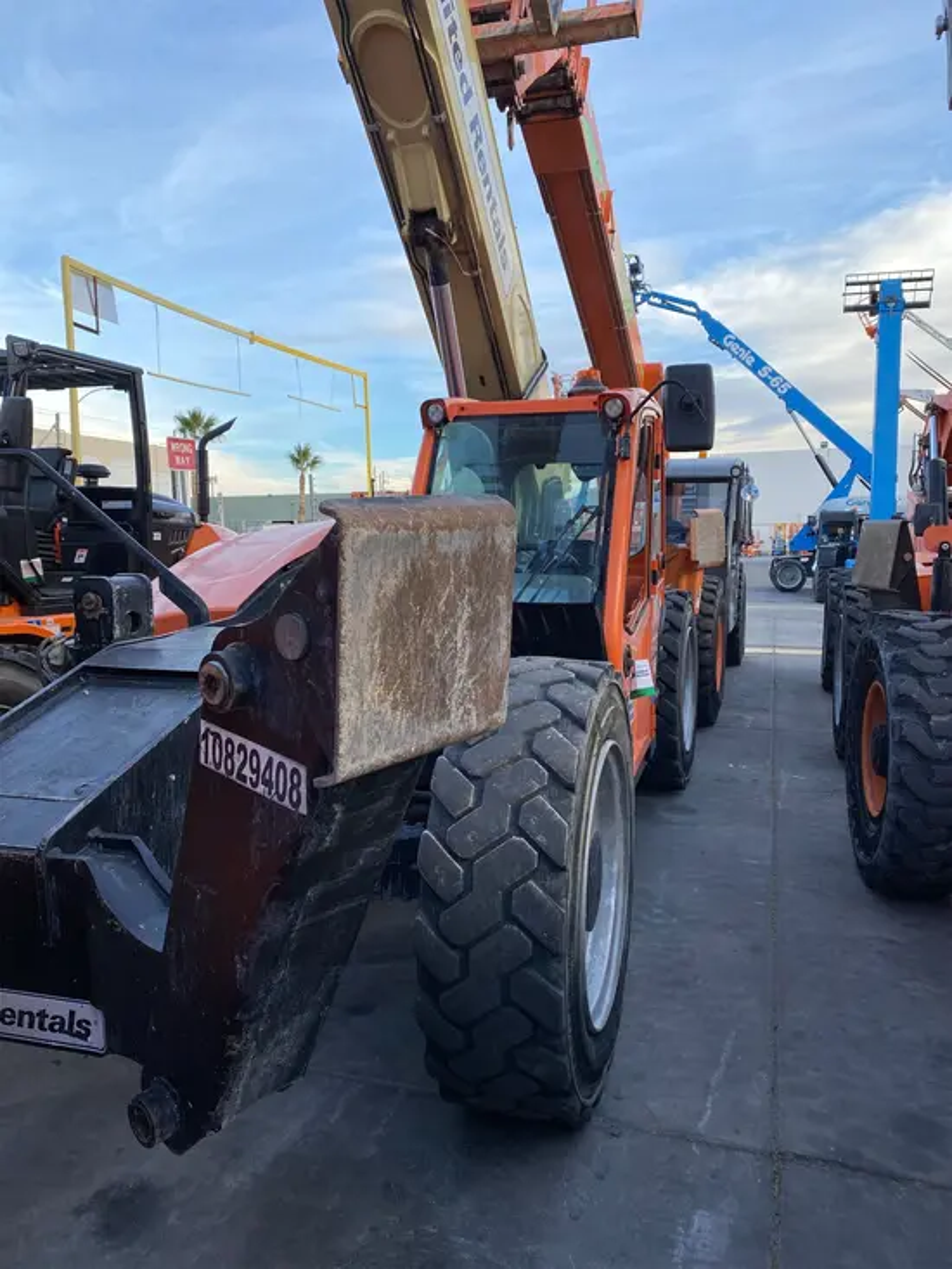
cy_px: 634
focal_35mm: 26
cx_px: 476
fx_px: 953
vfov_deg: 67.3
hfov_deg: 53.1
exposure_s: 1/517
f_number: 1.8
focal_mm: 4.25
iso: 32
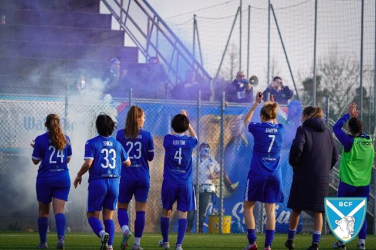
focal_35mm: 200
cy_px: 125
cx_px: 188
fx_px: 2088
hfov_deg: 10.3
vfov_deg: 6.9
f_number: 5.6
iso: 200
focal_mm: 200
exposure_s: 1/250
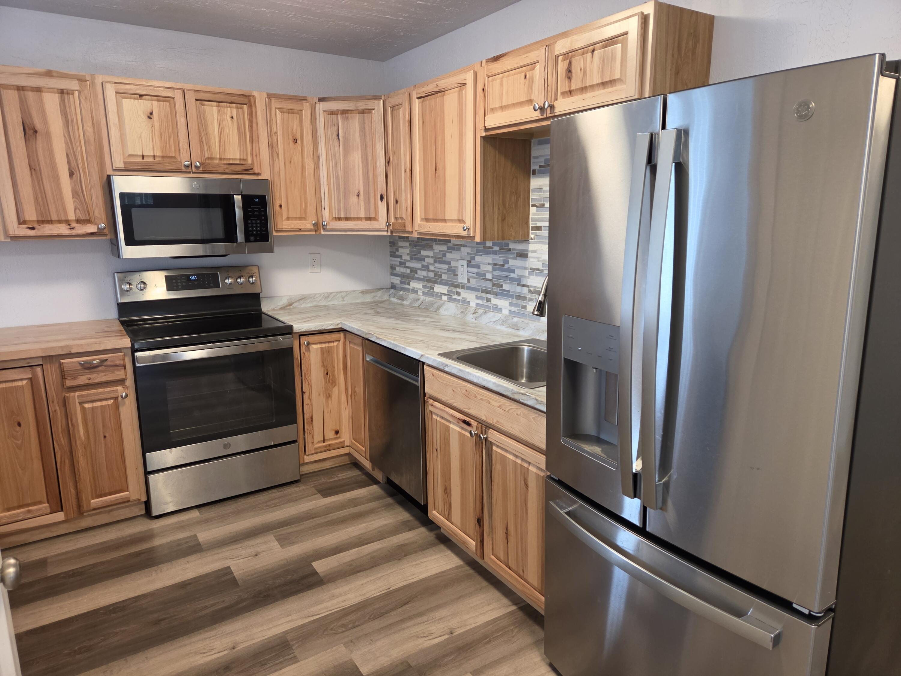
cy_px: 338
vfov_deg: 58.9
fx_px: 599
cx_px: 450
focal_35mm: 23
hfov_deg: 73.9
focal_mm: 5.4
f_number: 1.8
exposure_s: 1/120
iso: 320
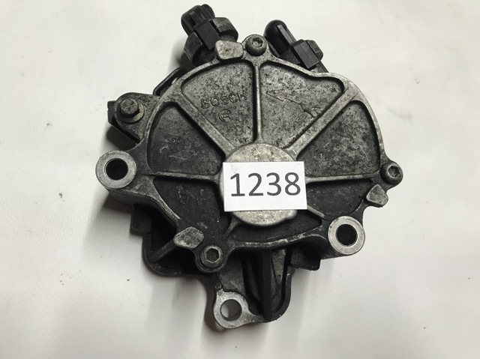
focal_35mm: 28
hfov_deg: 63.5
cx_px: 240
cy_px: 180
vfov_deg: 49.7
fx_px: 388
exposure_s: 1/33
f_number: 1.8
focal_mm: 3.99
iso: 32
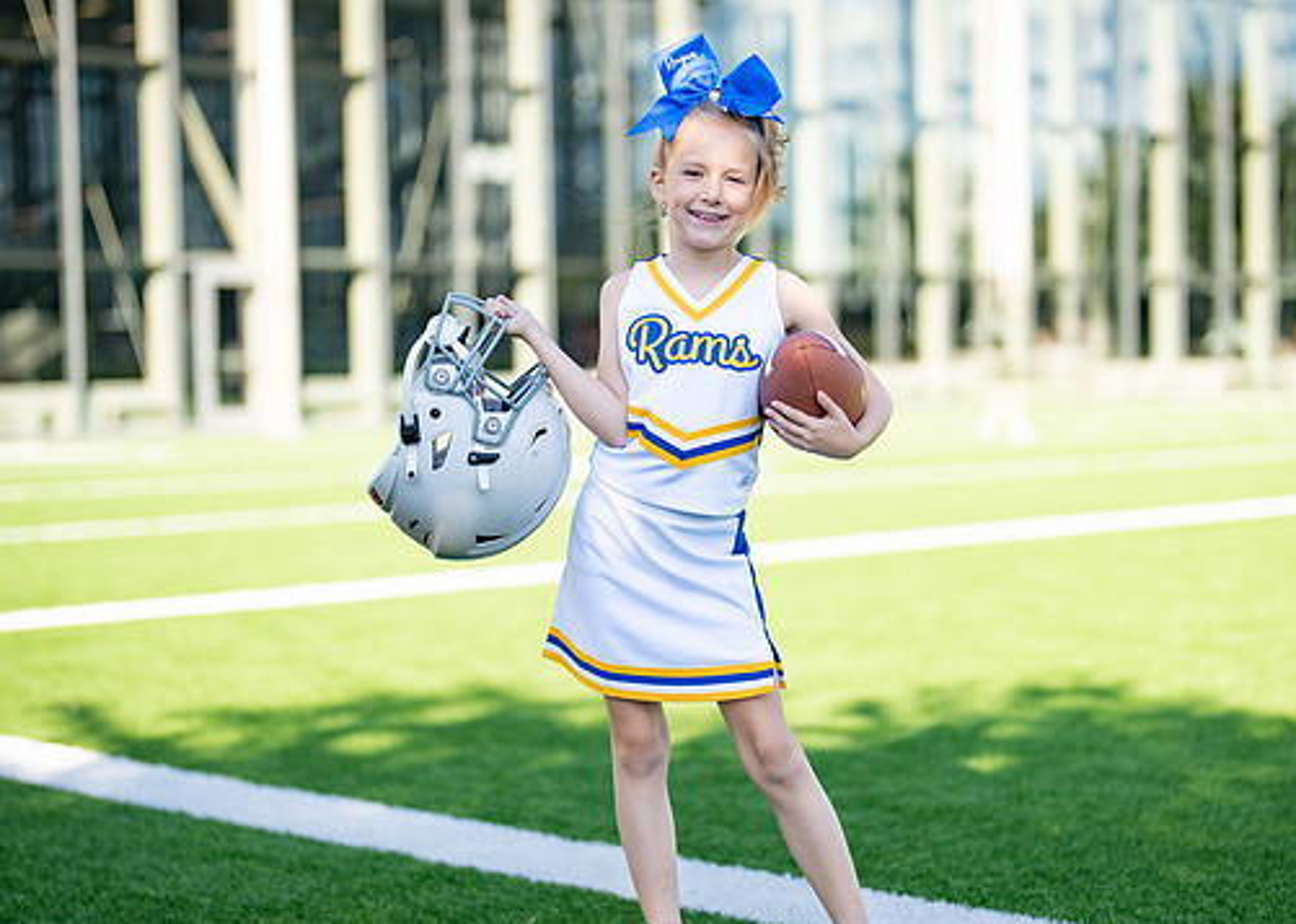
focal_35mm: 72
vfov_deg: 19.8
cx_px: 702
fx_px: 2648
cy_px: 512
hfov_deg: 27.5
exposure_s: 1/3200
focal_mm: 50
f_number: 1.2
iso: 100
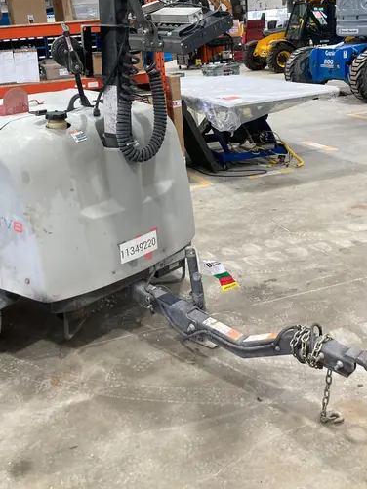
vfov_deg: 44.7
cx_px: 143
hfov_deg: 35.0
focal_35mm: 41
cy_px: 144
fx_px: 579
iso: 100
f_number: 1.8
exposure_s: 1/60
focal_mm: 3.99
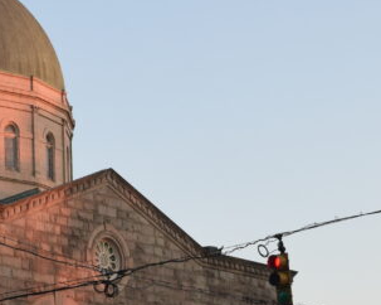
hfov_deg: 12.7
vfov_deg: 10.4
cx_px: -108
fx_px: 1663
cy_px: 297
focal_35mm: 148
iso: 400
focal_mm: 31
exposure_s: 1/100
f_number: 9
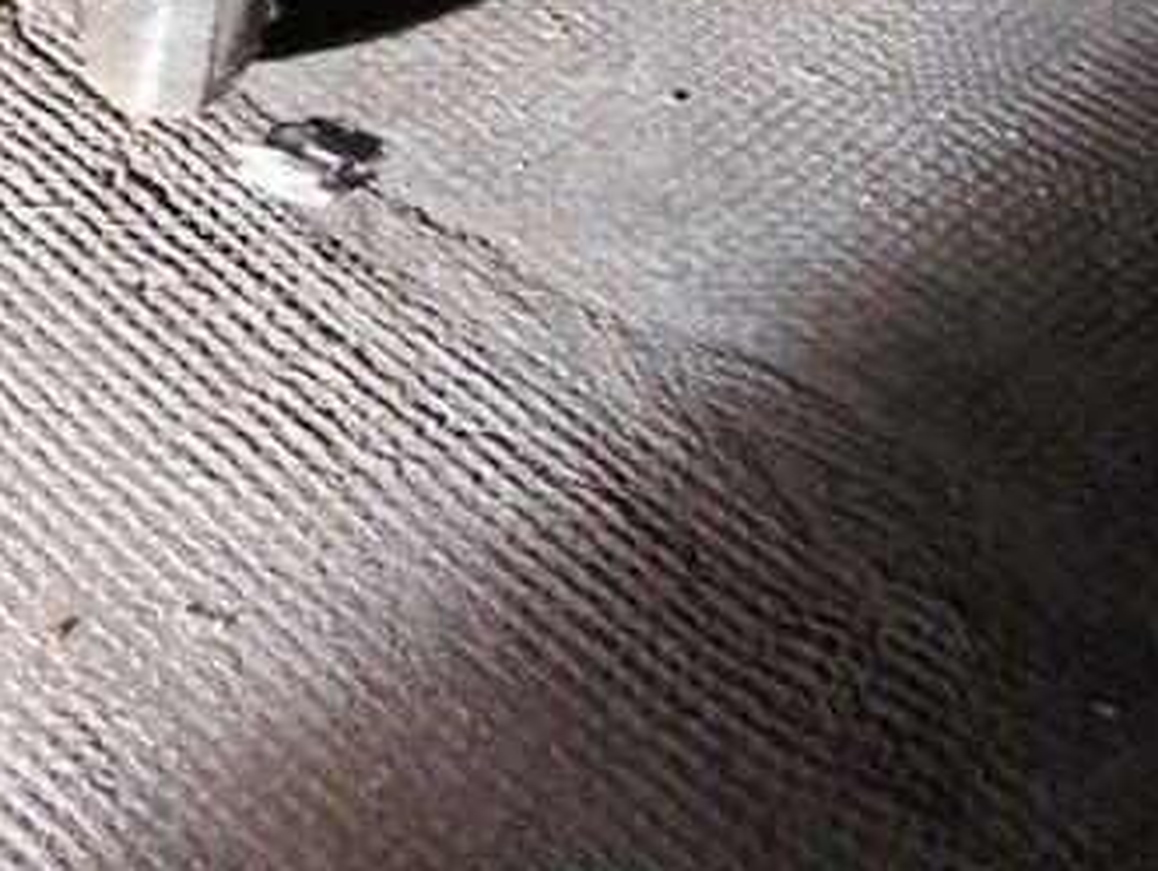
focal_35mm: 105
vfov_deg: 13.4
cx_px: -446
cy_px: -374
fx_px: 3515
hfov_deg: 17.3
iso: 110
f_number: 1.8
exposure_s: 1/30
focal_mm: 3.6
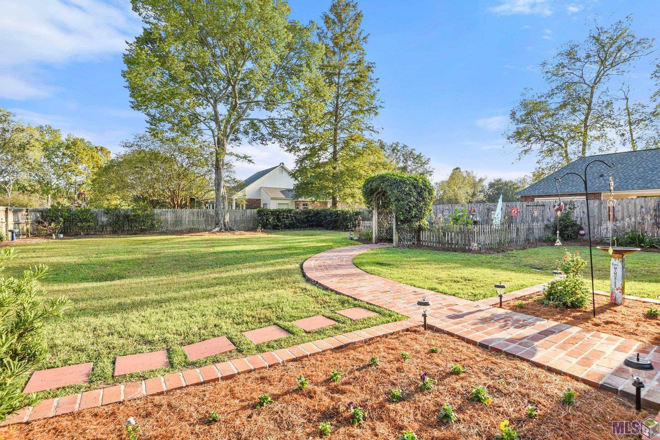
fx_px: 293
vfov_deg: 73.8
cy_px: 220
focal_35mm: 16
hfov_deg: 96.7
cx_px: 330
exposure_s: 1/125
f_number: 10
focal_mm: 16
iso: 320
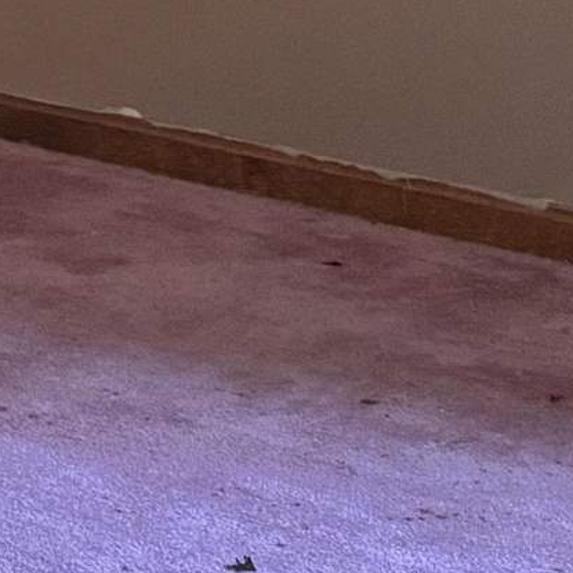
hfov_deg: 9.5
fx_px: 2940
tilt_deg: -11.1
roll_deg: +0.8
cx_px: -935
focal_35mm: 157
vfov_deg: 11.1
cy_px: 57
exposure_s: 1/40
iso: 640
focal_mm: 6.76
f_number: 1.78
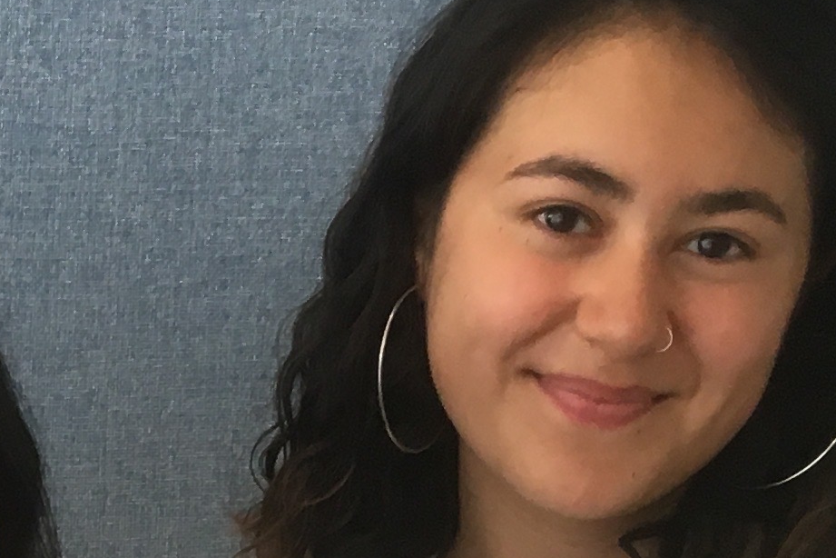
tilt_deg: -11.1
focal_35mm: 132
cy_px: 1035
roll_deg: +0.3
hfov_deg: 14.8
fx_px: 3065
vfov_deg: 9.8
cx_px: -269
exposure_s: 1/33
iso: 40
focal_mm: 4.15
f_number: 2.2
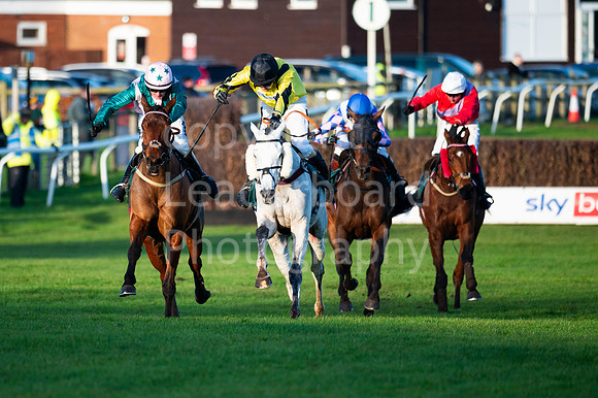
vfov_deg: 2.2
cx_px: 222
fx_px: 10192
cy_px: 222
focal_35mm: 614
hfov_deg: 3.4
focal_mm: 400
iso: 800
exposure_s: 1/2000
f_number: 4.5
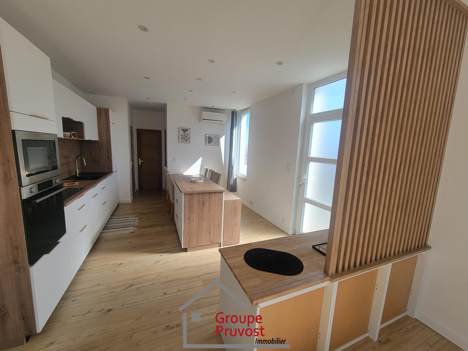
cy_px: 176
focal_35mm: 13
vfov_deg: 89.9
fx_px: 176
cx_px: 234
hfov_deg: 106.2
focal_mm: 2.2
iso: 50
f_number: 2.2
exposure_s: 1/272
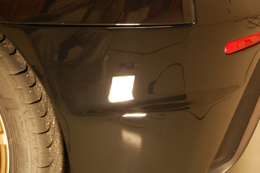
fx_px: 563
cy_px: 86
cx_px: 130
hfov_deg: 26.0
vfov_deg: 17.5
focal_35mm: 78
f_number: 5.6
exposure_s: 1/13
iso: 800
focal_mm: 52
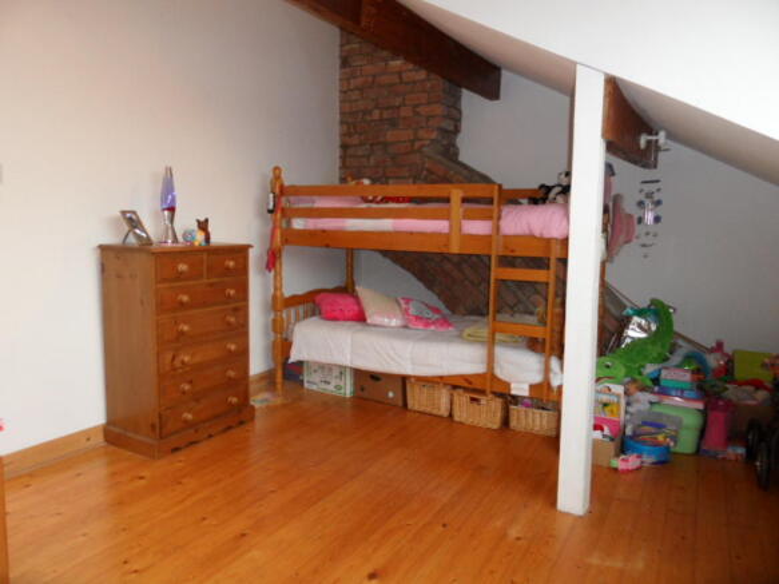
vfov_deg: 56.8
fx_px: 540
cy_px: 292
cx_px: 390
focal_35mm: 24
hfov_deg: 71.6
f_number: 3.2
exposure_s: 1/30
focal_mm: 3.9
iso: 200
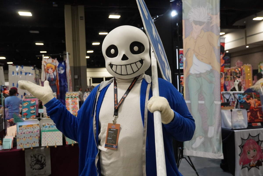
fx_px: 274
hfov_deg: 51.3
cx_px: 132
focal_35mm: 38
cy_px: 88
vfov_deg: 35.5
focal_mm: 25
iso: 2500
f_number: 4
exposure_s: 1/160
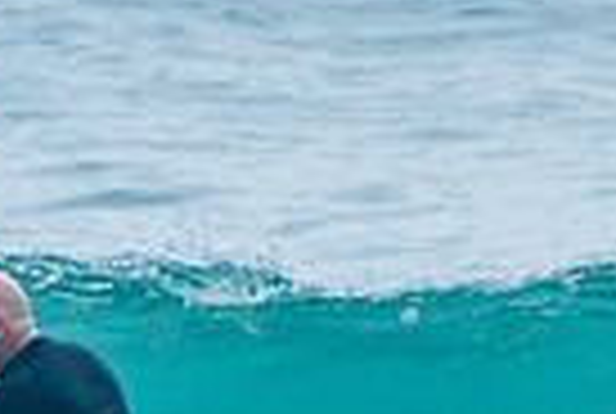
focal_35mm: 2322
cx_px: -4
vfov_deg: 0.6
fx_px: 39818
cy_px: 759
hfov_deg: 0.9
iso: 500
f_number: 9
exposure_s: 1/2000
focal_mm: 400
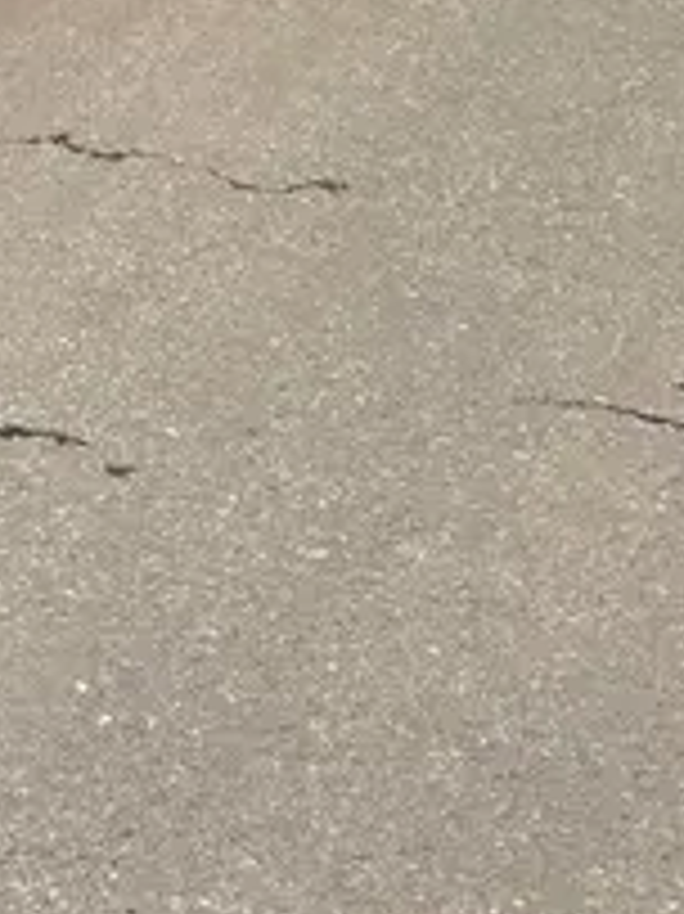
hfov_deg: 15.6
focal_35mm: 94
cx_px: 94
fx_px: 2479
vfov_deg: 18.8
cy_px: -394
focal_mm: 5.96
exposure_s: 1/5348
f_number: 1.6
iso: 50
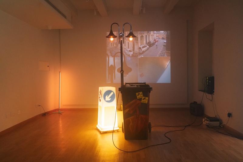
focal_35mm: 28
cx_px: 122
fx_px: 189
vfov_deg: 46.4
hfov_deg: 65.5
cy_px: 81
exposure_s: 1/100
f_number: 3.5
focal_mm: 28
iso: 4000
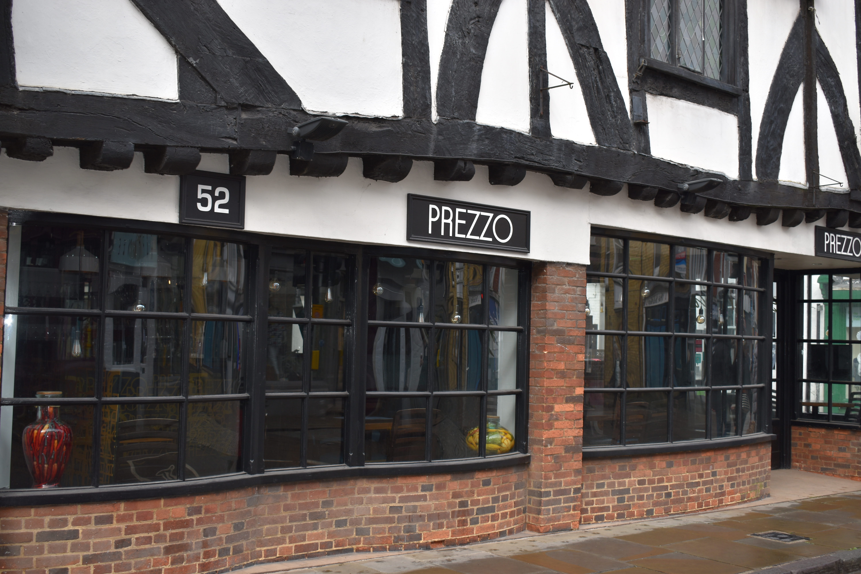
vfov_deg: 31.9
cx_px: 430
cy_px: 287
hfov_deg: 46.4
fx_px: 1004
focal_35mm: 42
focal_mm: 28
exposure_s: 1/200
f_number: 5
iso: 100
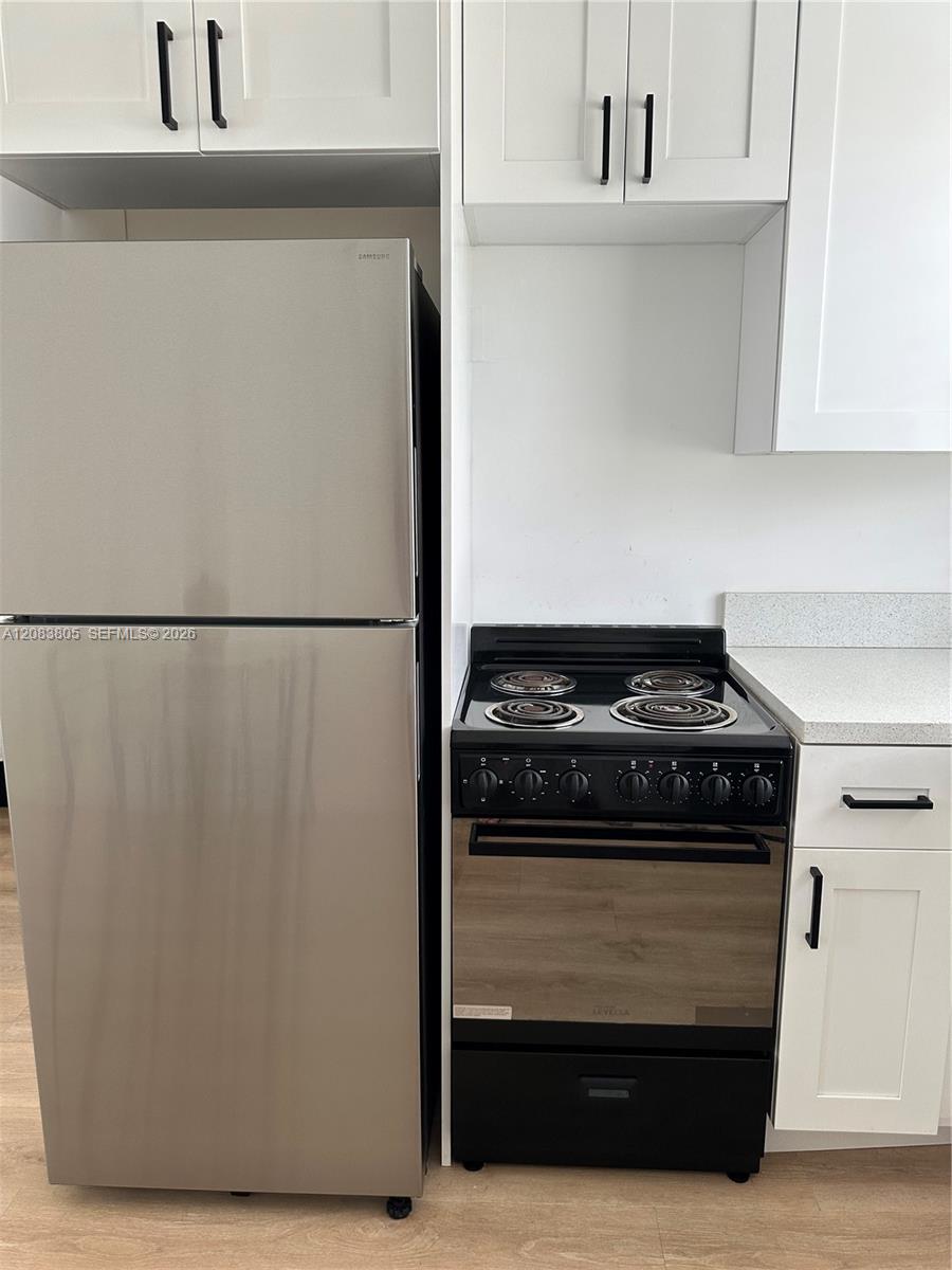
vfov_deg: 71.6
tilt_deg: -10.7
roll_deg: -1.3
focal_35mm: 24
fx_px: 880
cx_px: 476
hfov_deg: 56.8
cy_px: 635
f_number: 1.78
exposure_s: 1/121
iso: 160
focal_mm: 6.86
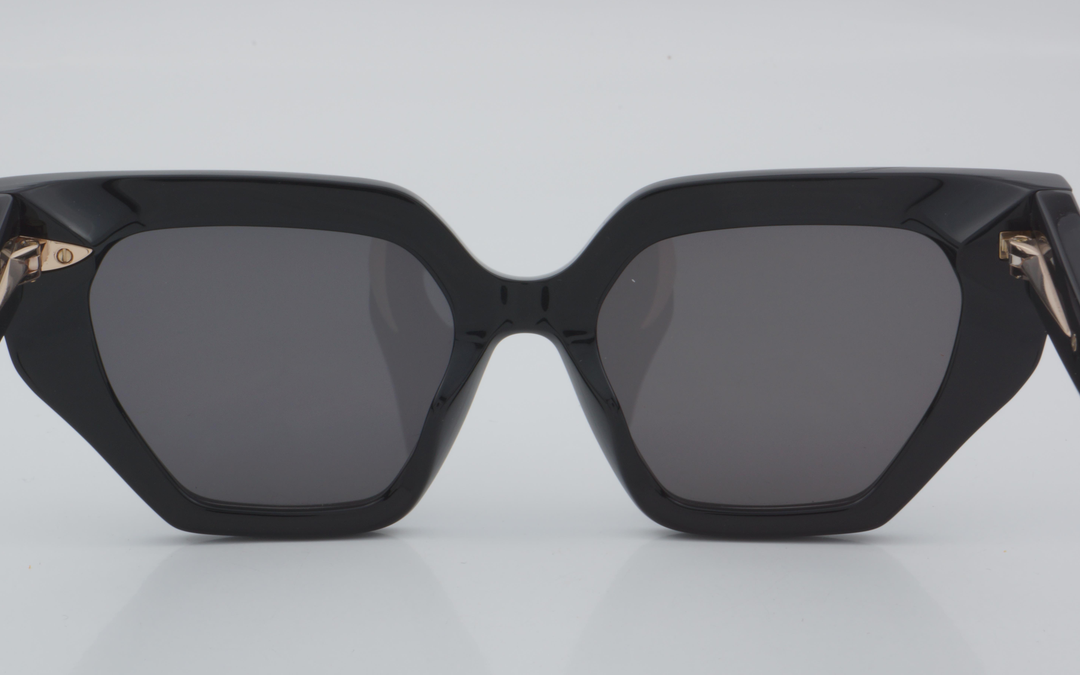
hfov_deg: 26.1
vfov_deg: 16.5
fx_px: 2325
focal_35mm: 79
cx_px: 524
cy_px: 328
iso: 100
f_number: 32
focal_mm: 50
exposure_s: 1/4
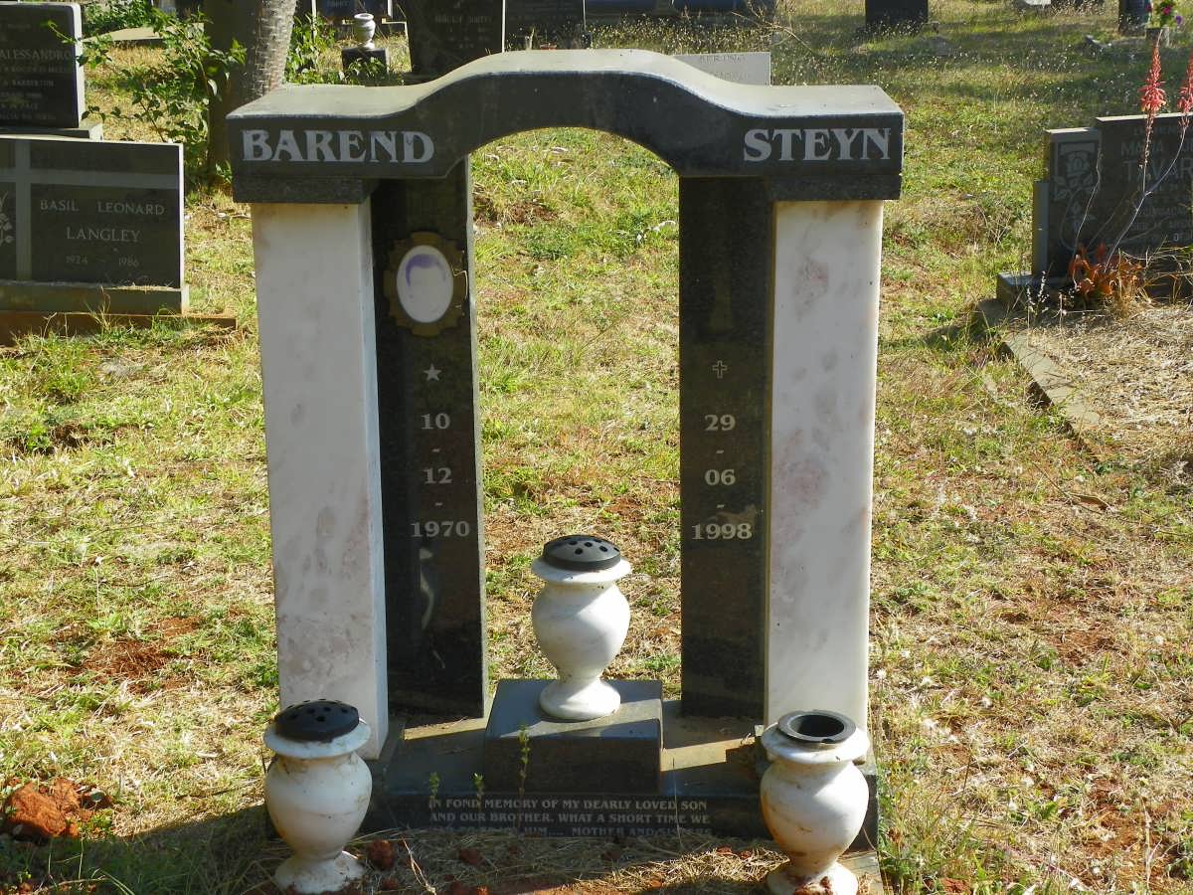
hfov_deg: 32.2
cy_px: 448
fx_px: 2068
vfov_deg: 24.4
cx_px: 596
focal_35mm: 60
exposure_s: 1/160
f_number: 4.5
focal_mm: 10.7
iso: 64
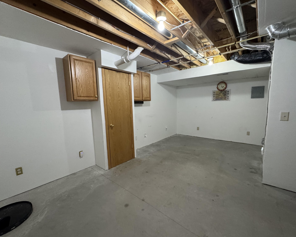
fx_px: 131
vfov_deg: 84.0
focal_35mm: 15
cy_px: 120
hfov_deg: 96.8
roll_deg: +1.2
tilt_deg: -7.3
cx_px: 150
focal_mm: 2.22
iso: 500
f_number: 2.2
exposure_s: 1/60
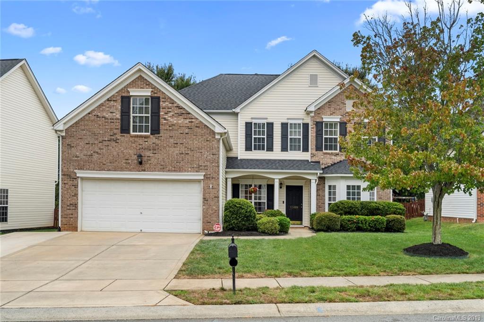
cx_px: 242
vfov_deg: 37.8
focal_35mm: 35
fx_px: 470
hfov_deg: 54.5
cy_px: 161
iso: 125
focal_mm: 35
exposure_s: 1/15
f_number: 11
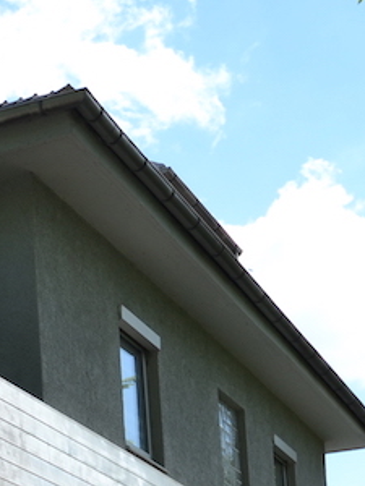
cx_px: -253
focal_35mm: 94
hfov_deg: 14.3
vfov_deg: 20.2
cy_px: 505
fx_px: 1317
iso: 100
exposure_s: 1/200
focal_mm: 19
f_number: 7.1
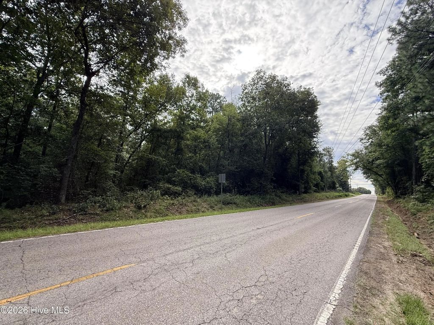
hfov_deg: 102.1
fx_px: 176
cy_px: 162
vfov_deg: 85.7
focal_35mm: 14
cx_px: 217
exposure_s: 1/709
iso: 50
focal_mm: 2.22
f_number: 2.2
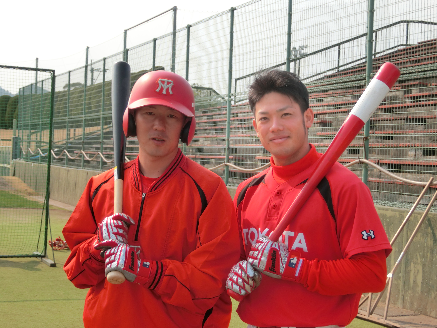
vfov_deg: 23.3
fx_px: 795
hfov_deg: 30.7
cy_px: 164
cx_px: 218
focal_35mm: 63
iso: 80
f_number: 4.6
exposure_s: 1/400
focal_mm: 11.17
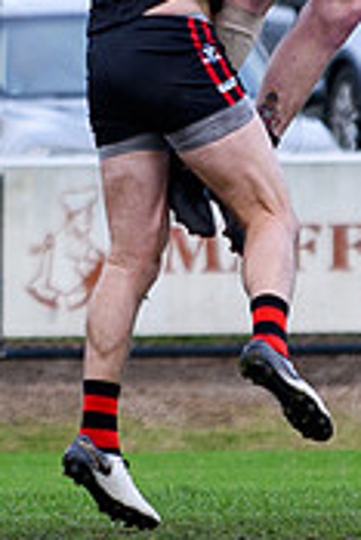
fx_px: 31042
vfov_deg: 1.0
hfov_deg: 0.7
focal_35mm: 2068
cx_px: 198
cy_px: 206
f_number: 2.8
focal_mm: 200
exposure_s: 1/1250
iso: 250
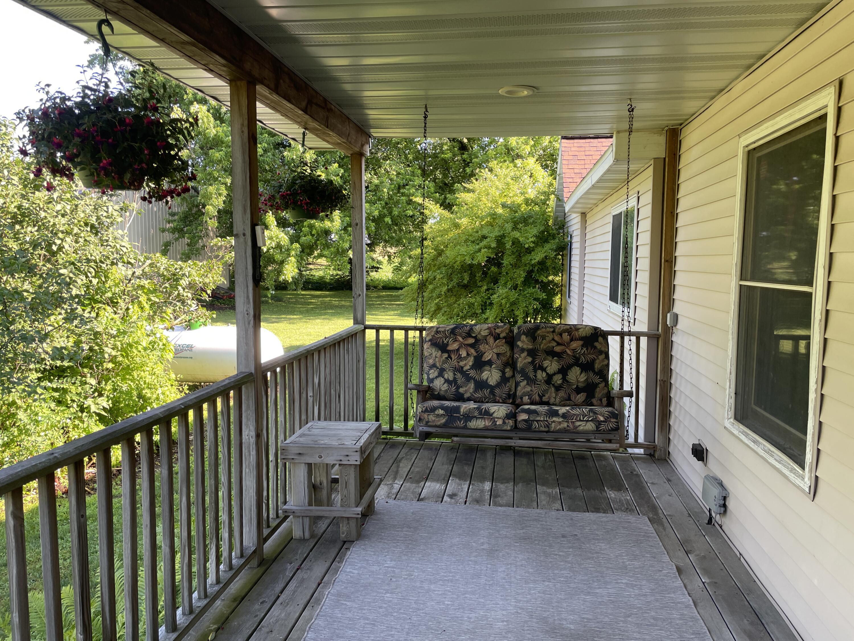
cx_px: 427
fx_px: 641
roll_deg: -0.2
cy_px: 320
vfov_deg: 53.1
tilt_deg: -5.1
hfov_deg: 67.3
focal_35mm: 26
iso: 32
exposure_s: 1/125
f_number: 1.6
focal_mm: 4.2
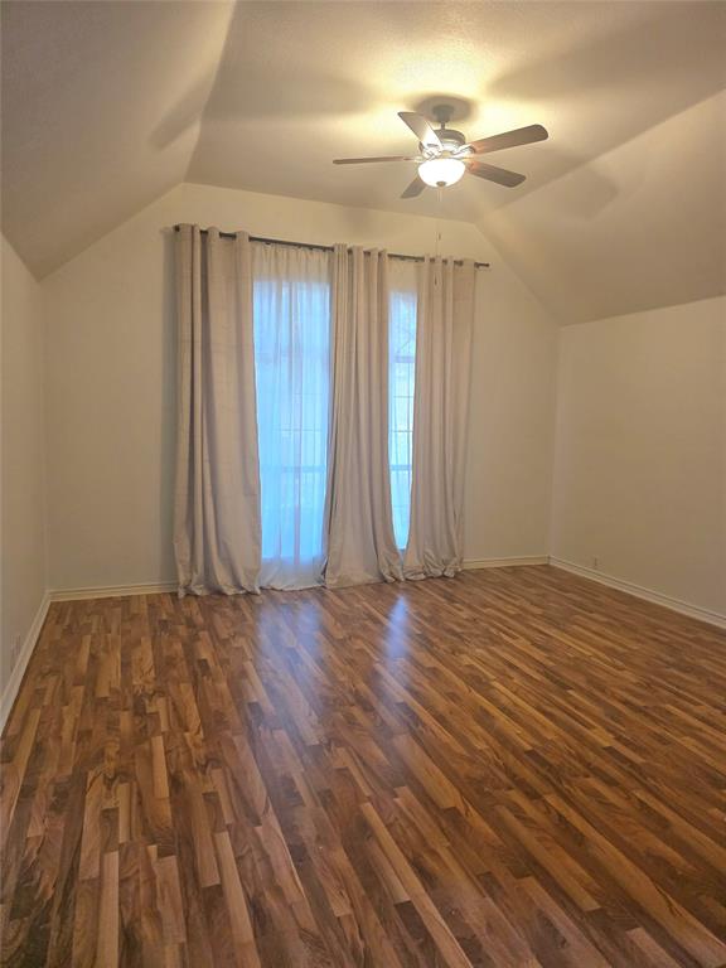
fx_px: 643
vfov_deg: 73.9
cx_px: 363
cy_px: 484
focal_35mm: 23
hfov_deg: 58.9
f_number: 1.7
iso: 400
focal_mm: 6.3
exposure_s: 1/120
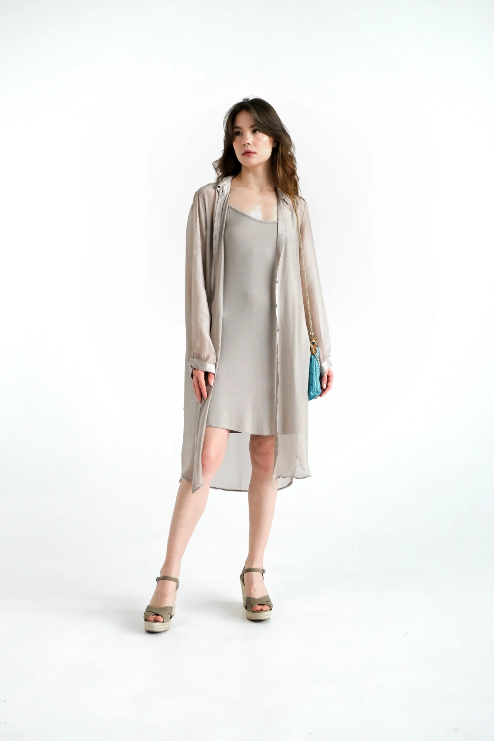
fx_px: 844
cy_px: 370
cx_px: 247
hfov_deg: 32.6
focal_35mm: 41
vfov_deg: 47.4
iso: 1250
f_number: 5.6
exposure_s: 1/280
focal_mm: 27.1
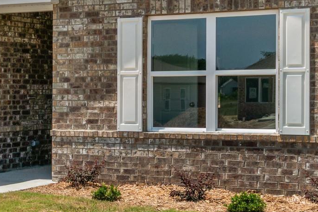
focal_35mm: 98
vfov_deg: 13.9
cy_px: 79
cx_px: 113
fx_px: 865
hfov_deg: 20.8
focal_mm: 18
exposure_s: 1/640
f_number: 9
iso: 250
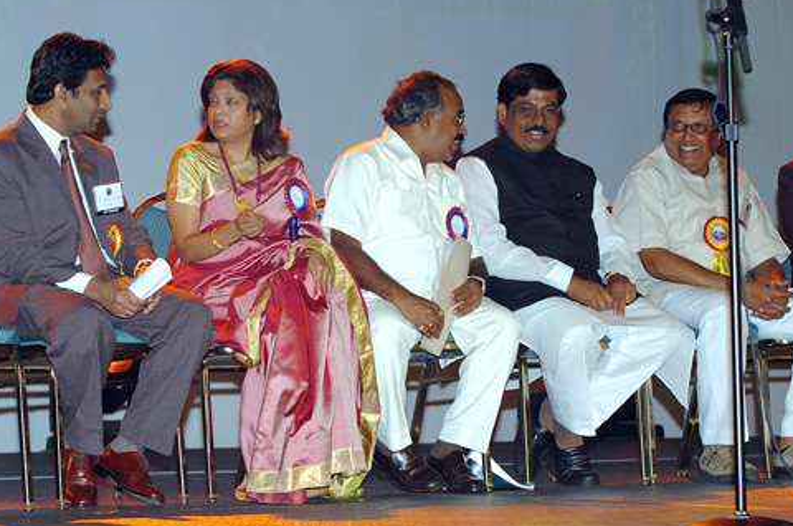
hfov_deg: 14.6
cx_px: 408
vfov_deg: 9.7
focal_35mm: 141
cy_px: 256
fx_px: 3091
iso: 400
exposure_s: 1/200
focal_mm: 75
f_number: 5.6
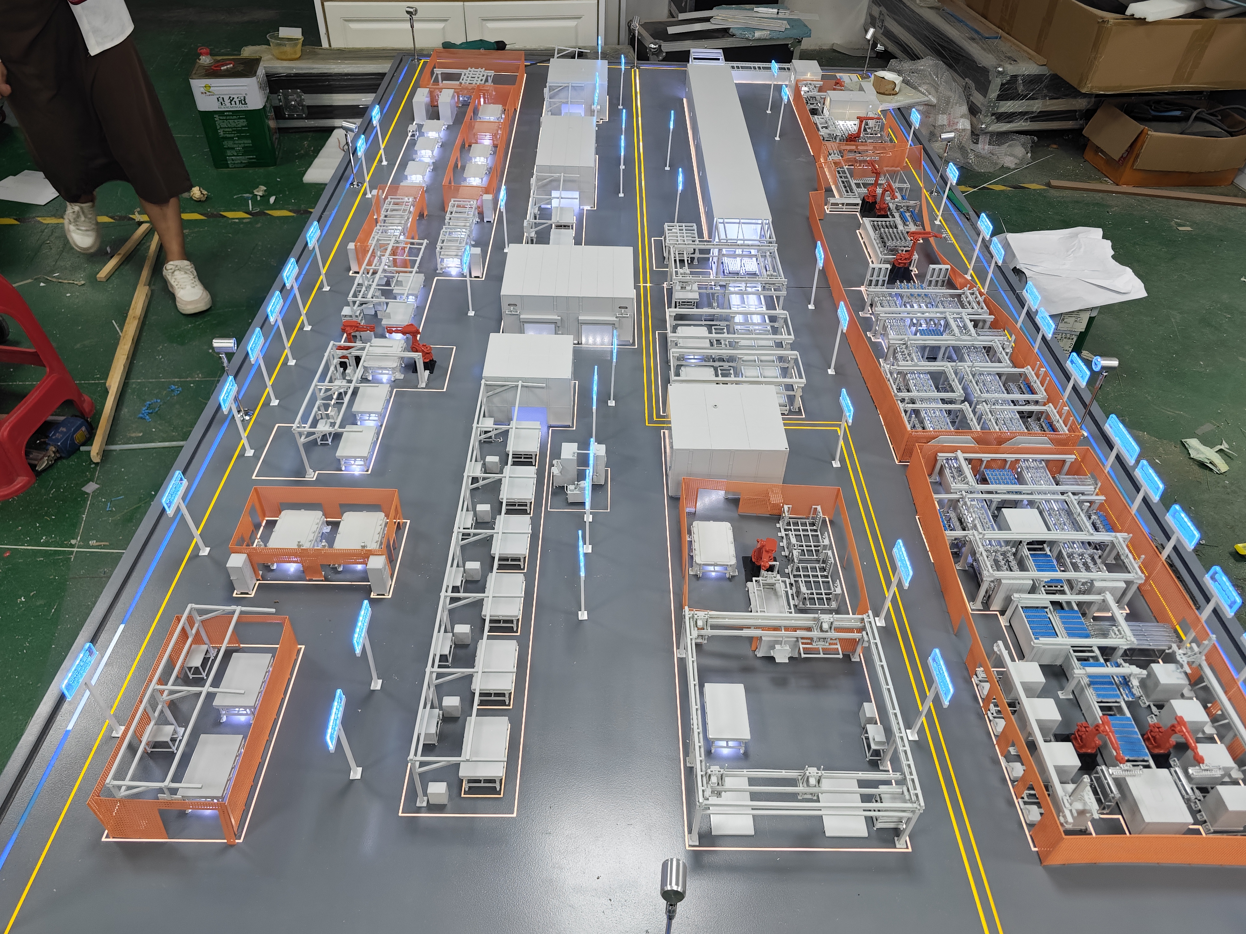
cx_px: 623
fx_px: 828
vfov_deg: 58.9
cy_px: 467
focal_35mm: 23
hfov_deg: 73.9
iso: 400
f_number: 1.9
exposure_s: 1/86
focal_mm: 8.7
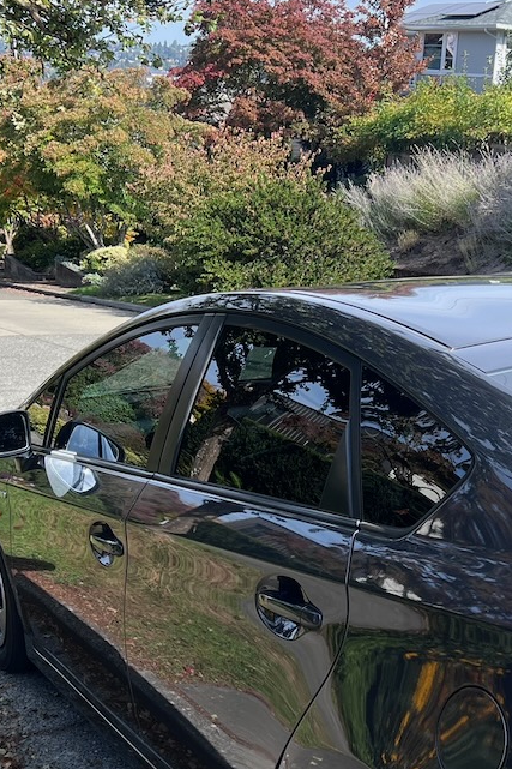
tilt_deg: -19.3
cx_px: 332
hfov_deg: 24.9
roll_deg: -4.2
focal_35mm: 54
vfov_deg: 36.7
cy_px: 471
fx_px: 1153
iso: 50
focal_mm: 5.7
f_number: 1.5
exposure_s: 1/1377
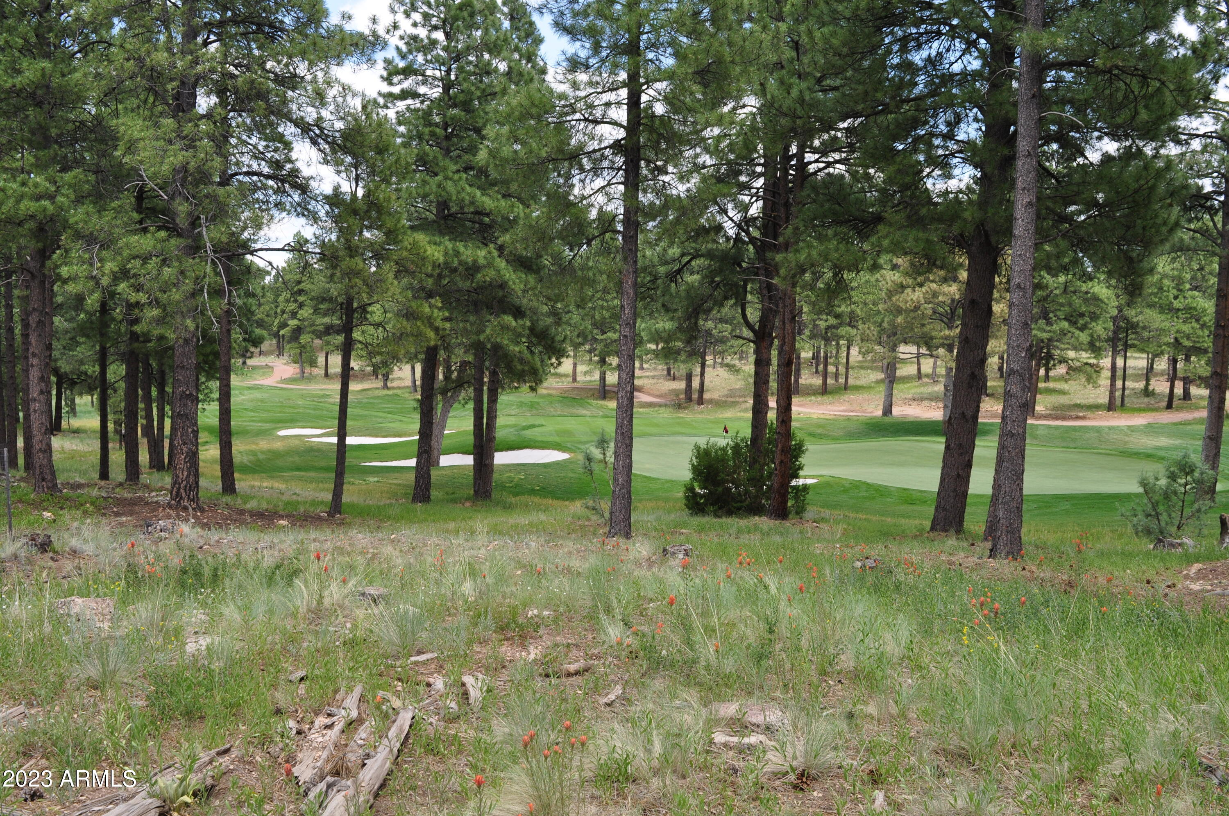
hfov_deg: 57.3
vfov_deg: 39.9
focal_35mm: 33
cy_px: 408
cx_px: 614
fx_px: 1125
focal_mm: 22
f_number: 9
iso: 200
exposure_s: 1/160
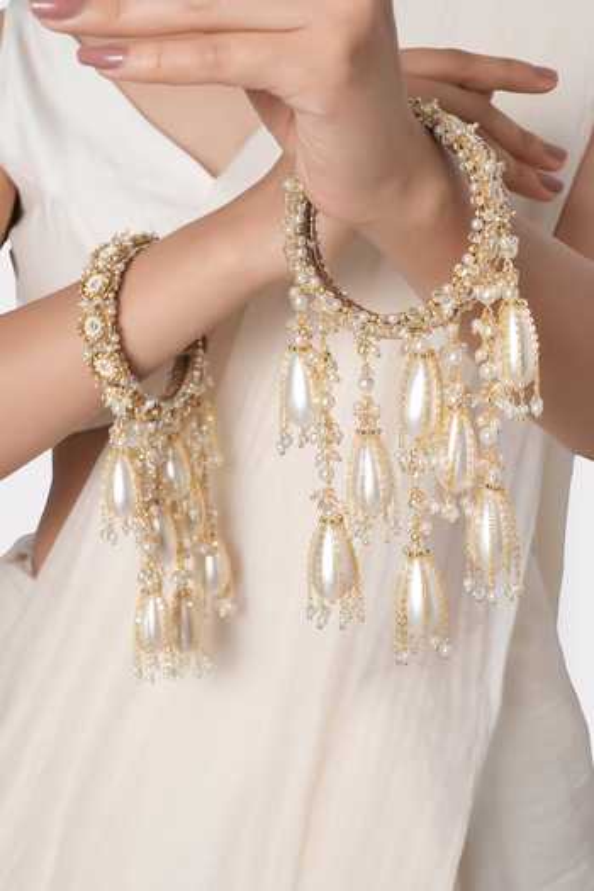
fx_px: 866
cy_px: 446
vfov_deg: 54.4
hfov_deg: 37.9
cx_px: 297
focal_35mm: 35
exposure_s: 1/125
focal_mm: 35
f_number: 9.5
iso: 125
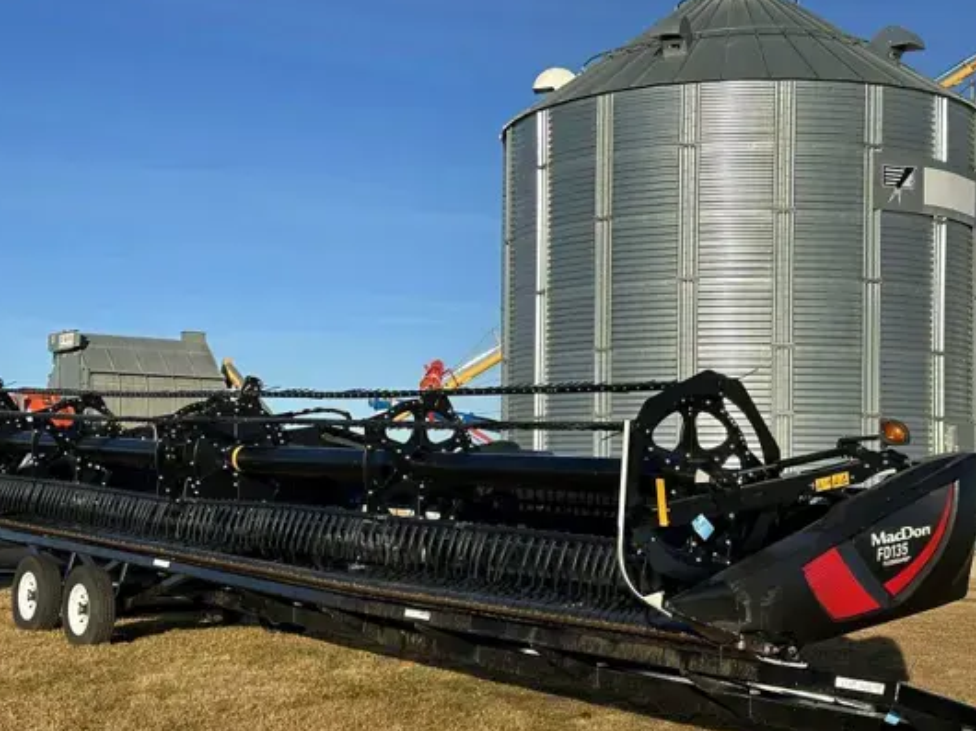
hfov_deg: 33.2
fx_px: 1635
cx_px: 473
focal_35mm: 58
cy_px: 431
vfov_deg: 25.2
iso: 64
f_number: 1.78
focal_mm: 6.86
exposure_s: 1/4566
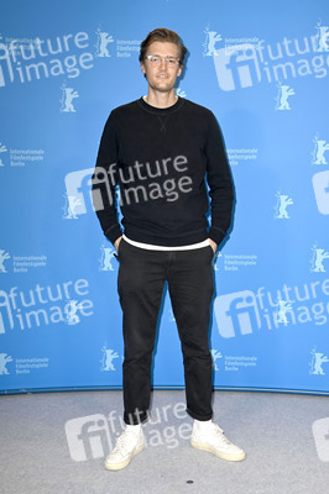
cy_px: 247
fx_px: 659
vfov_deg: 41.1
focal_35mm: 48
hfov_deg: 28.0
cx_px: 164
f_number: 5.6
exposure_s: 1/250
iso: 800
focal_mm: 48
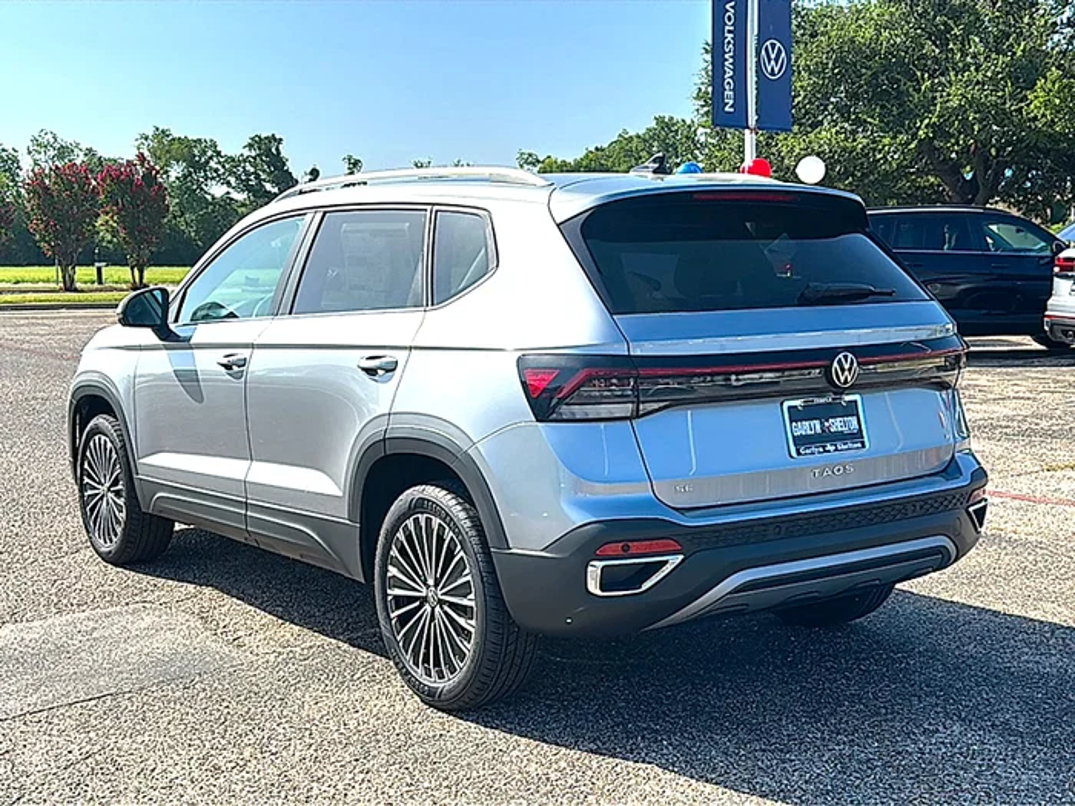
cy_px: 403
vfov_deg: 37.7
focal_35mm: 38
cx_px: 538
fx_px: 1180
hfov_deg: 49.0
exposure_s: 1/4808
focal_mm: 6.86
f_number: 1.78
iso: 80
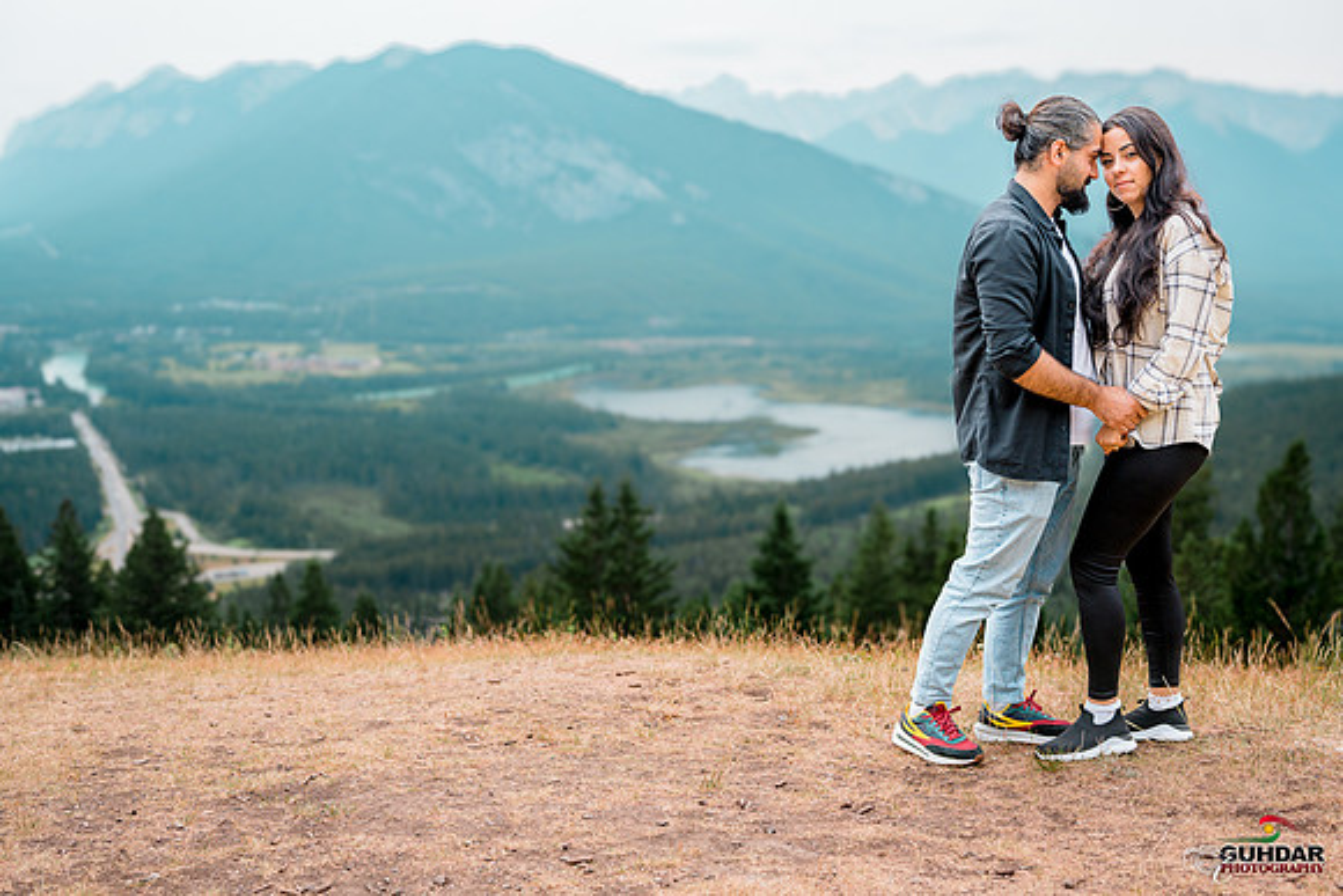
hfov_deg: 54.4
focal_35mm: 35
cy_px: 448
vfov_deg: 37.9
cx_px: 672
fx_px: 1306
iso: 200
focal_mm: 35
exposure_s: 1/2500
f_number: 2.8
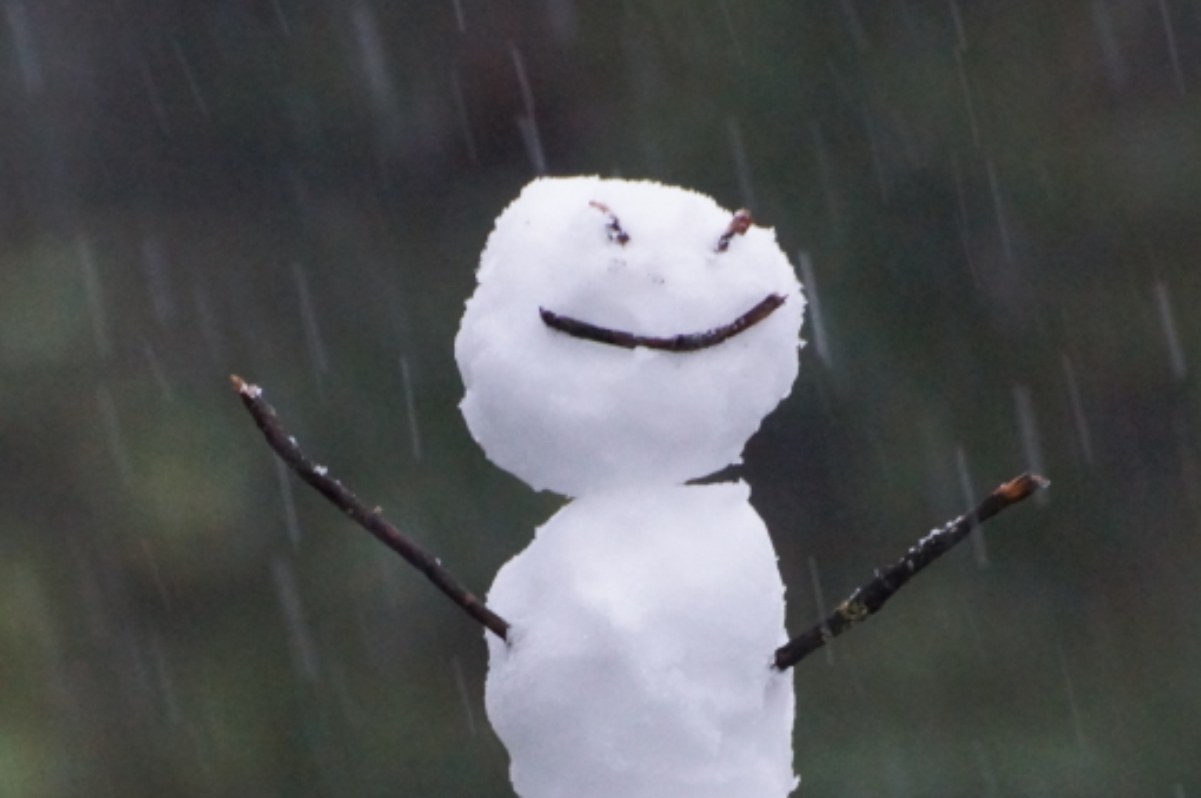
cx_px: 641
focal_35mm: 736
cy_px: 414
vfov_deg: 1.9
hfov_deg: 2.8
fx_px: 24530
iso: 1600
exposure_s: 1/60
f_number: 6.3
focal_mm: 250
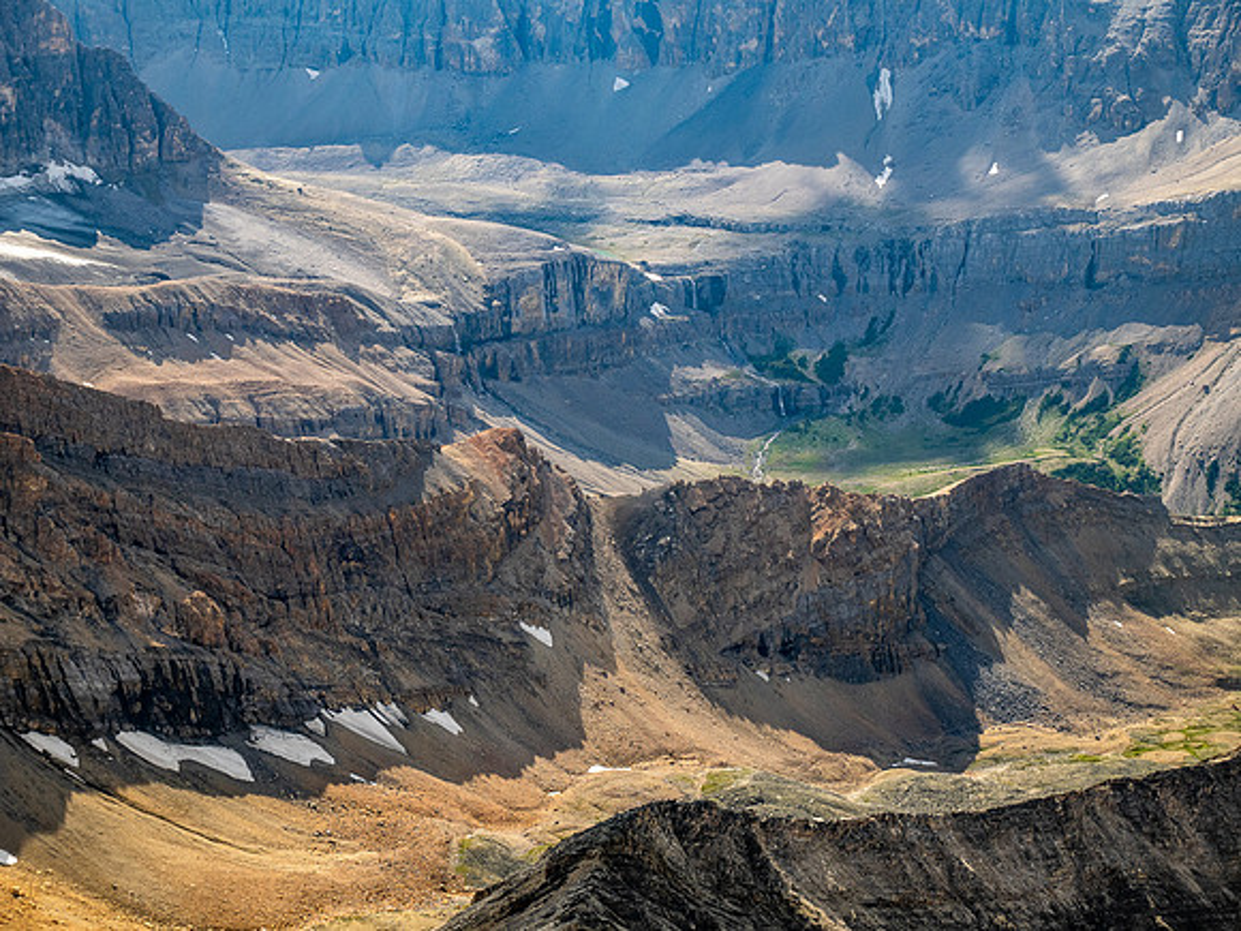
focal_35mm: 64
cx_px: 620
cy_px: 466
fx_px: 2294
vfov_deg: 22.9
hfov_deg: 30.3
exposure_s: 1/100
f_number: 8
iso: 200
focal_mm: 32
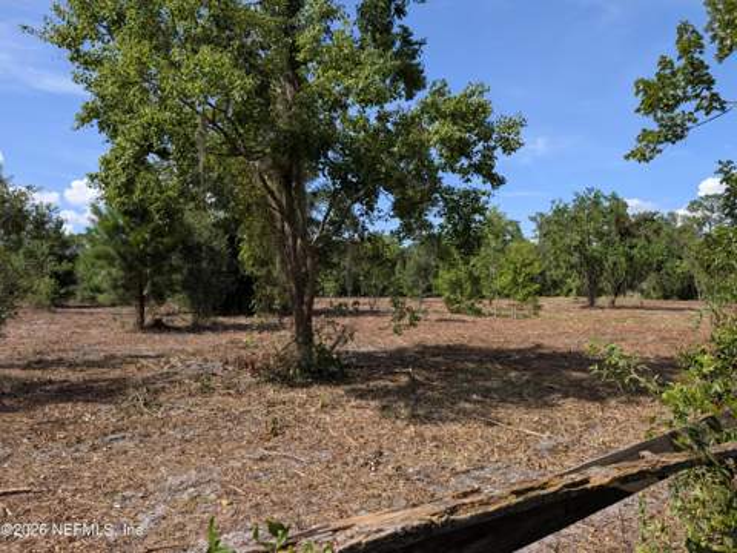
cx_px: 368
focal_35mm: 24
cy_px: 276
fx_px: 511
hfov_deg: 71.6
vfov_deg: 56.8
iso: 22
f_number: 1.68
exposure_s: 1/957
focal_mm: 6.9
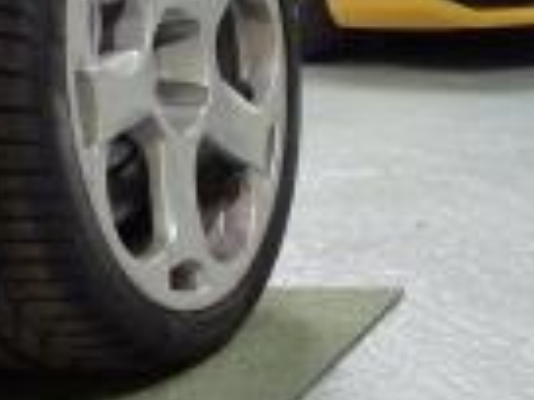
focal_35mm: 94
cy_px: 180
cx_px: 605
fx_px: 1450
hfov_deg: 19.8
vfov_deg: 15.7
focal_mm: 4.1
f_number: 3.3
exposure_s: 1/30
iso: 400
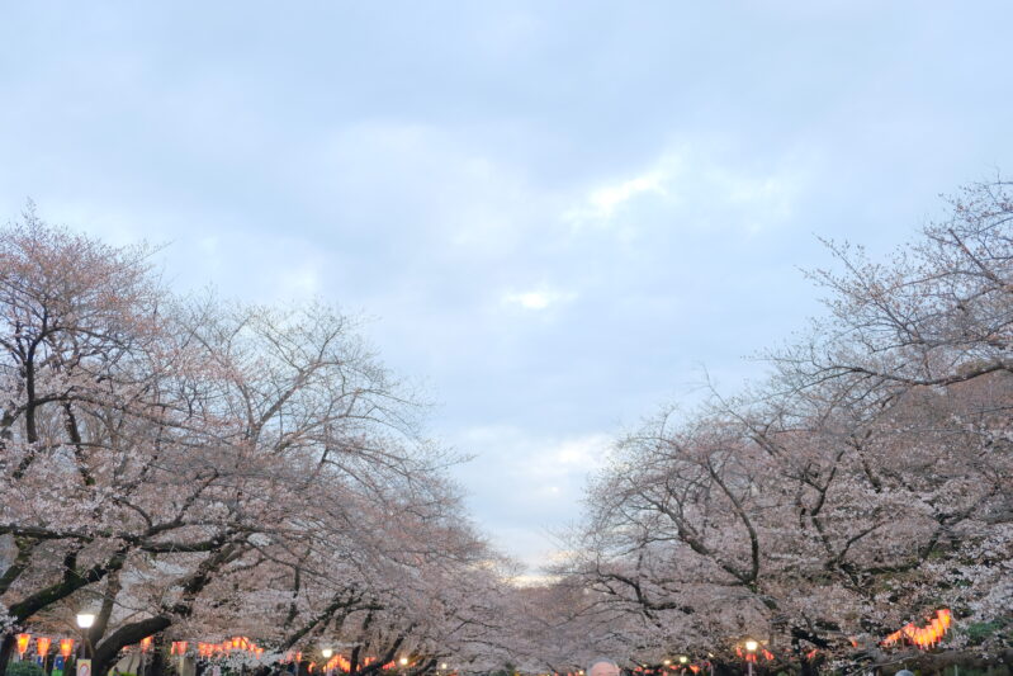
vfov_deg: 31.9
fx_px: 1182
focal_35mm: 42
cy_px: 338
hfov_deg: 46.4
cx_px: 506
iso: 800
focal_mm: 27.7
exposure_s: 1/28
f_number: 3.2
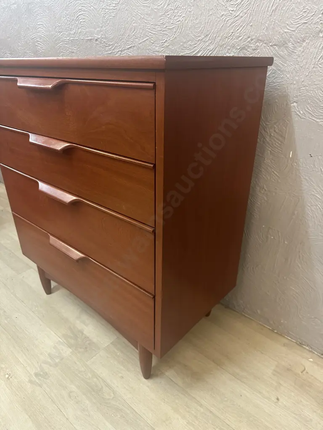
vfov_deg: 71.6
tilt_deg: -26.3
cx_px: 162
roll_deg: +1.3
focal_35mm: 24
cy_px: 215
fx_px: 299
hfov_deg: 56.8
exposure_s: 1/50
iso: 320
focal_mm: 6.86
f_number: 1.78
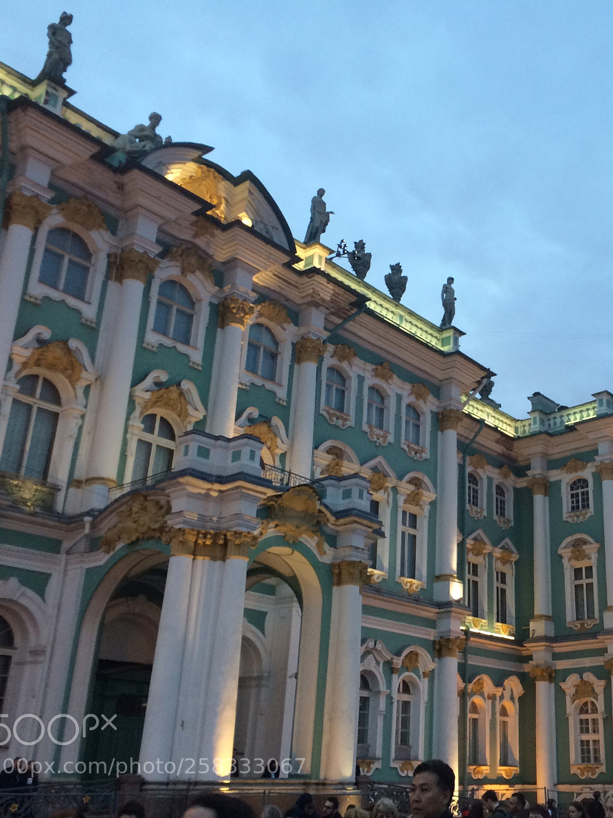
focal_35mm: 39
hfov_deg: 35.5
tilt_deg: +23.5
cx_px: 496
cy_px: 408
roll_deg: +1.5
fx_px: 921
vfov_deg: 47.9
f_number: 2.2
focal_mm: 4.15
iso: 50
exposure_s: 1/33
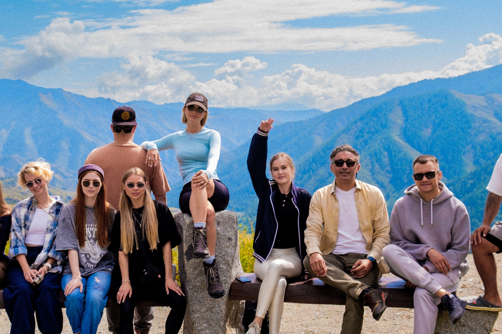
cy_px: 189
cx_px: 188
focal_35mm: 60
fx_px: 837
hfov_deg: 33.2
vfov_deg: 22.6
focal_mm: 22.3
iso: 160
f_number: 7.1
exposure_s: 1/160
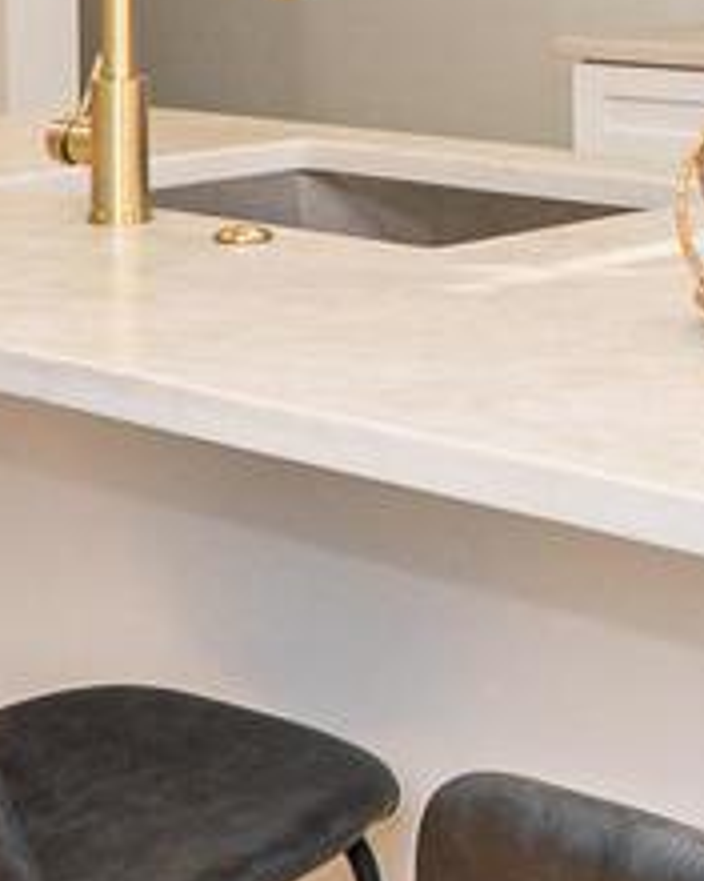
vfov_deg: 19.8
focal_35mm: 92
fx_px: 2396
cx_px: 732
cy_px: -128
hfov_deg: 16.3
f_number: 8
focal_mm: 10
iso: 400
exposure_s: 1/25
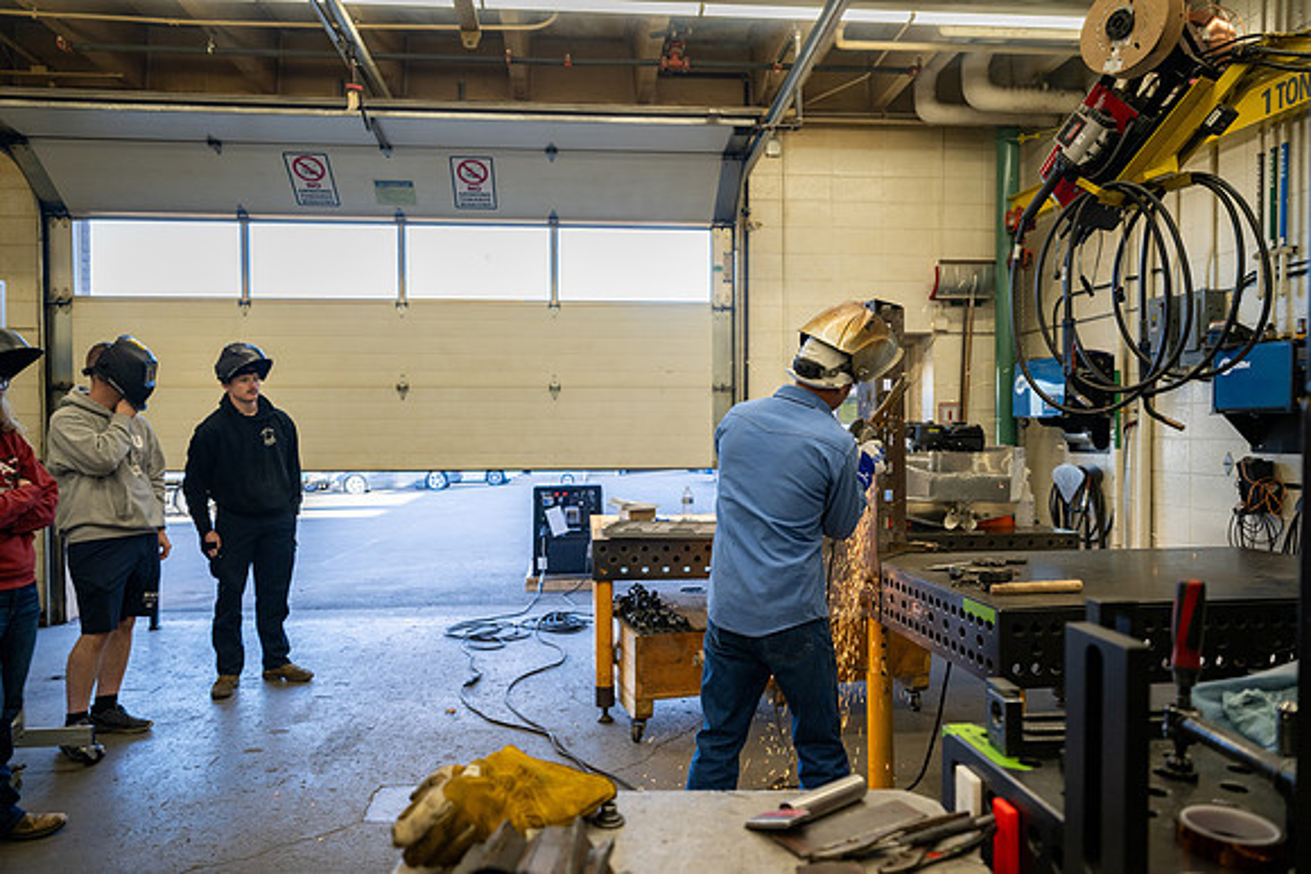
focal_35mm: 24
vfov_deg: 53.2
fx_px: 874
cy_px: 437
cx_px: 656
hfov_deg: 73.7
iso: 320
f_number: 2.8
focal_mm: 24
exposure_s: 1/250
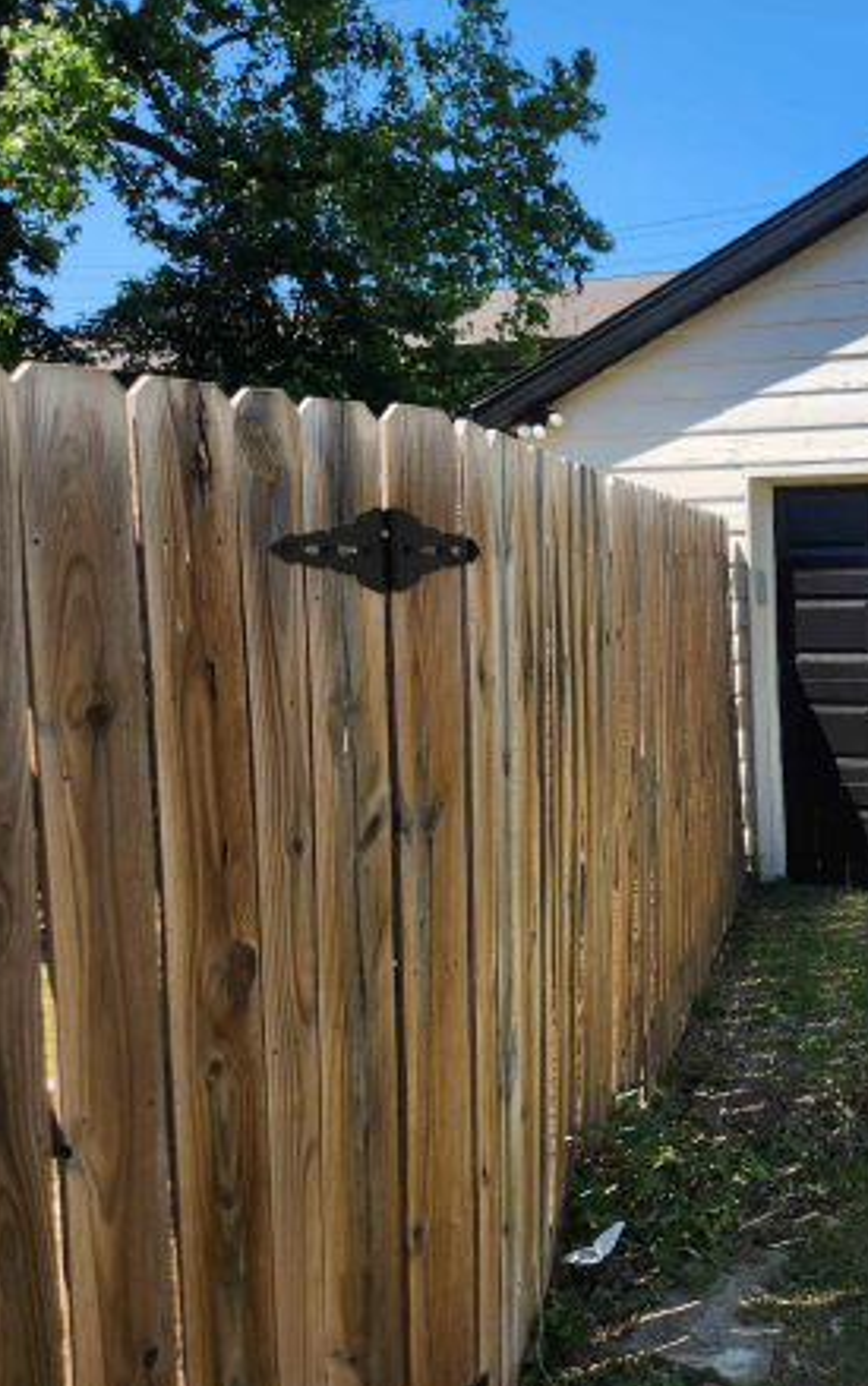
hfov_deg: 30.4
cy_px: 657
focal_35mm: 37
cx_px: 983
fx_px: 1398
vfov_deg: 52.7
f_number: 1.8
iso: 20
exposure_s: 1/838
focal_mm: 5.4
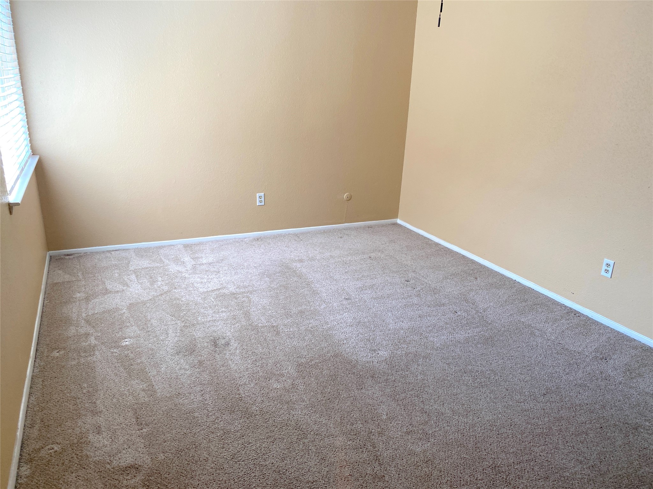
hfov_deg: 67.3
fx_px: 490
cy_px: 244
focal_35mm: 26
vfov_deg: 53.1
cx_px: 326
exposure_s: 1/121
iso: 100
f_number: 1.8
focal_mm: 4.25
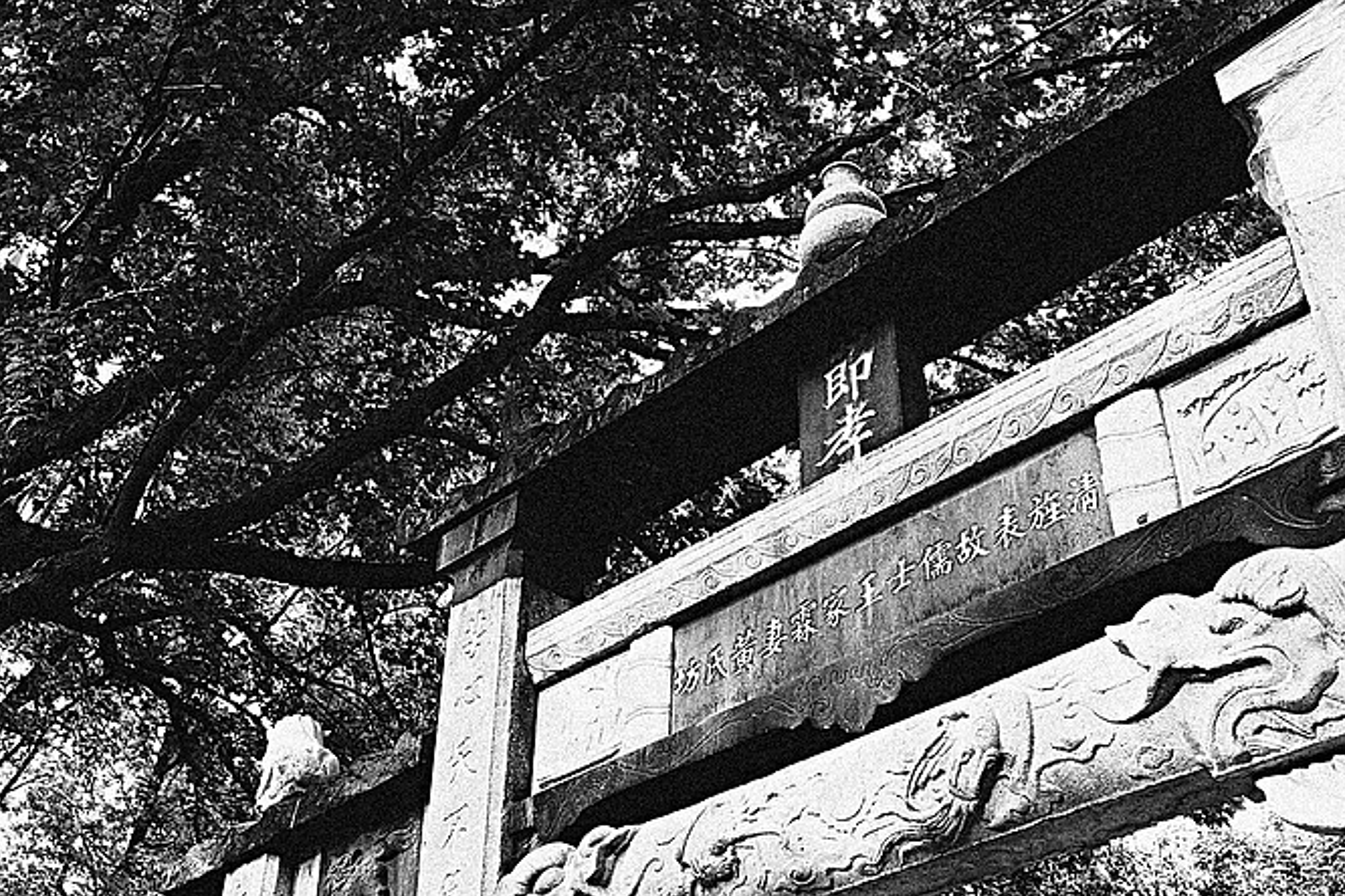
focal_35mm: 41
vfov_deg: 32.6
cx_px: 741
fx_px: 1532
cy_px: 450
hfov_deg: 47.3
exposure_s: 1/30
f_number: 2.8
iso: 800
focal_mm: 18.3
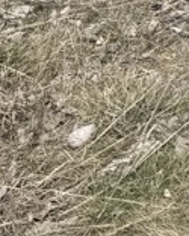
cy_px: -319
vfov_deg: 9.1
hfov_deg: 6.7
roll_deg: -0.9
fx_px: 1341
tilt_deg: -10.5
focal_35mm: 192
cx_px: 705
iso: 80
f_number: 1.78
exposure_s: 1/2252
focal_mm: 6.76
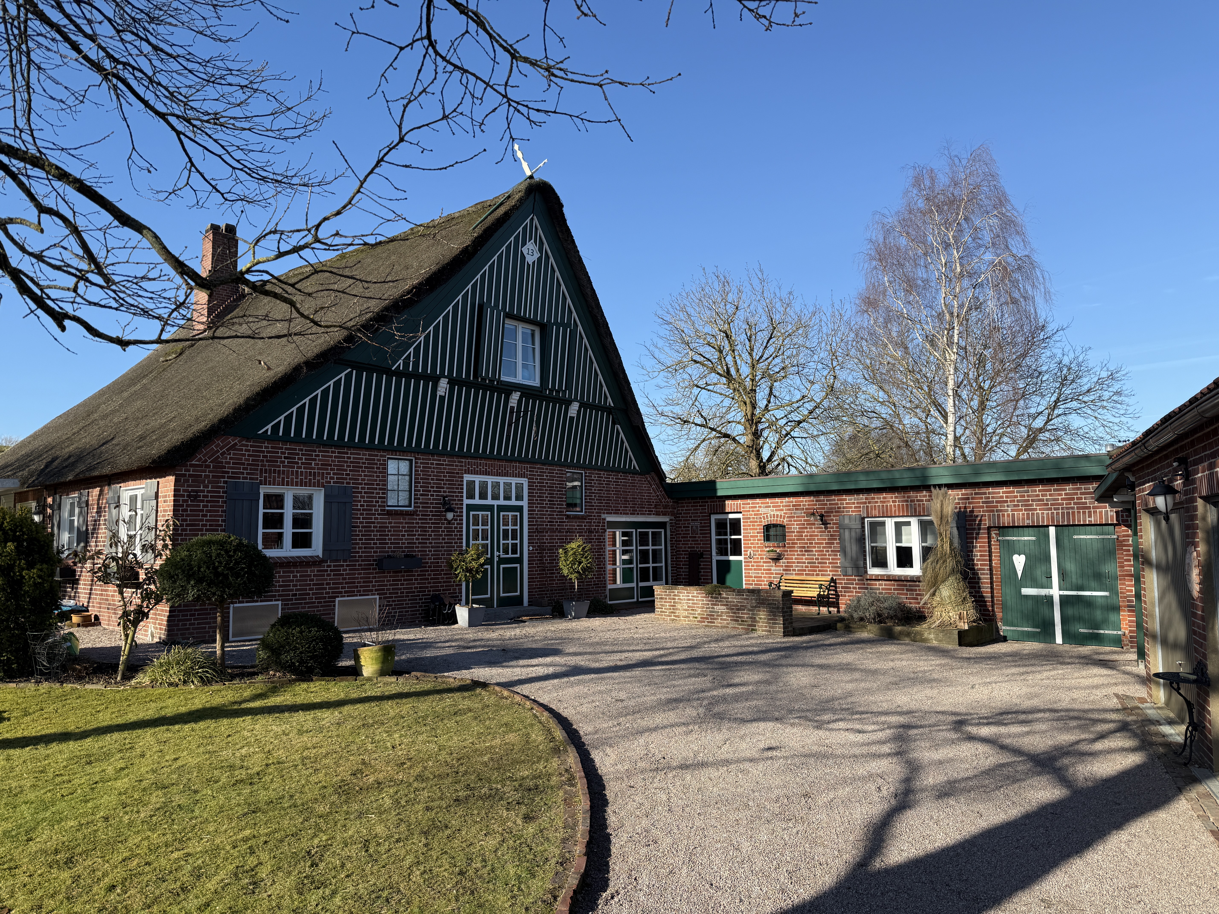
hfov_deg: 71.6
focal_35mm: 24
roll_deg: +0.9
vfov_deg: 56.8
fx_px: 845
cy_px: 457
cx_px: 610
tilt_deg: +4.6
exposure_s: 1/2445
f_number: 1.78
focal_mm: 6.76
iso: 80
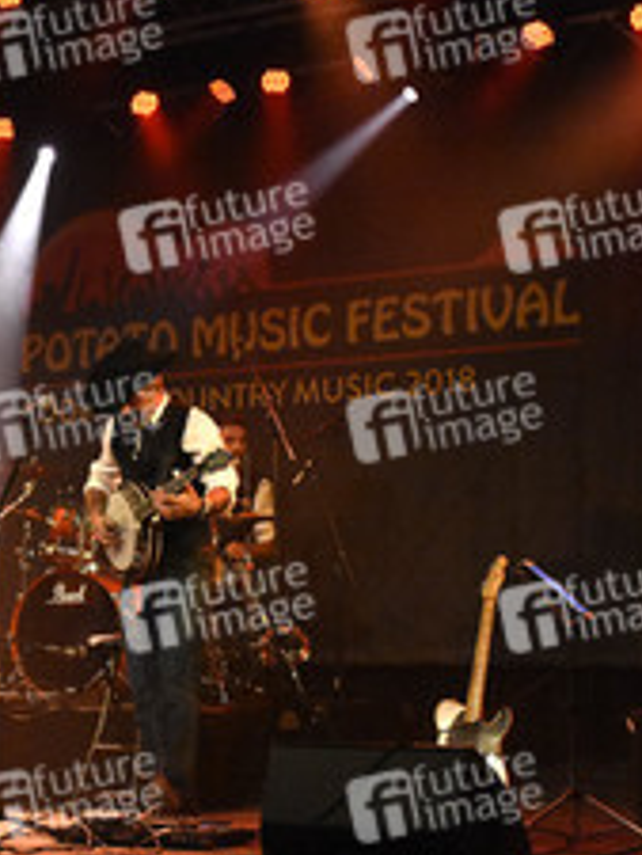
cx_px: 116
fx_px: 1926
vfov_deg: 25.0
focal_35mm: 78
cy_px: 513
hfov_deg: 18.7
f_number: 6.3
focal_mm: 27
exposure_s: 1/160
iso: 8000
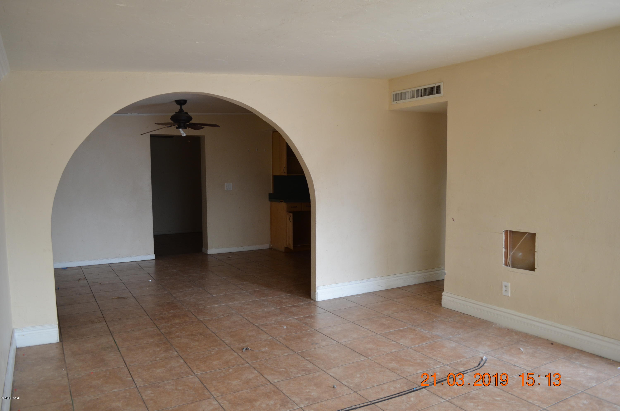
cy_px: 206
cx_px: 310
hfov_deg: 67.5
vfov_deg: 47.7
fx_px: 464
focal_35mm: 27
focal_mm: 18
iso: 450
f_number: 4
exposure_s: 1/60
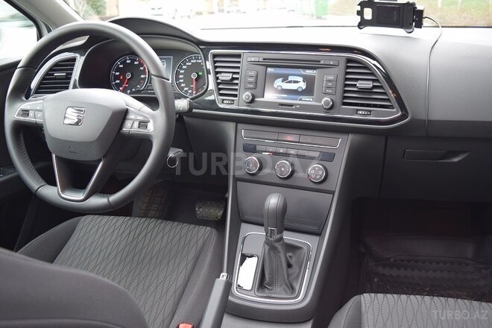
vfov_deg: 40.0
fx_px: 451
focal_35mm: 33
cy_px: 164
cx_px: 246
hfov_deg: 57.2
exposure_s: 1/40
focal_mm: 22
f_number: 3.8
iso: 400
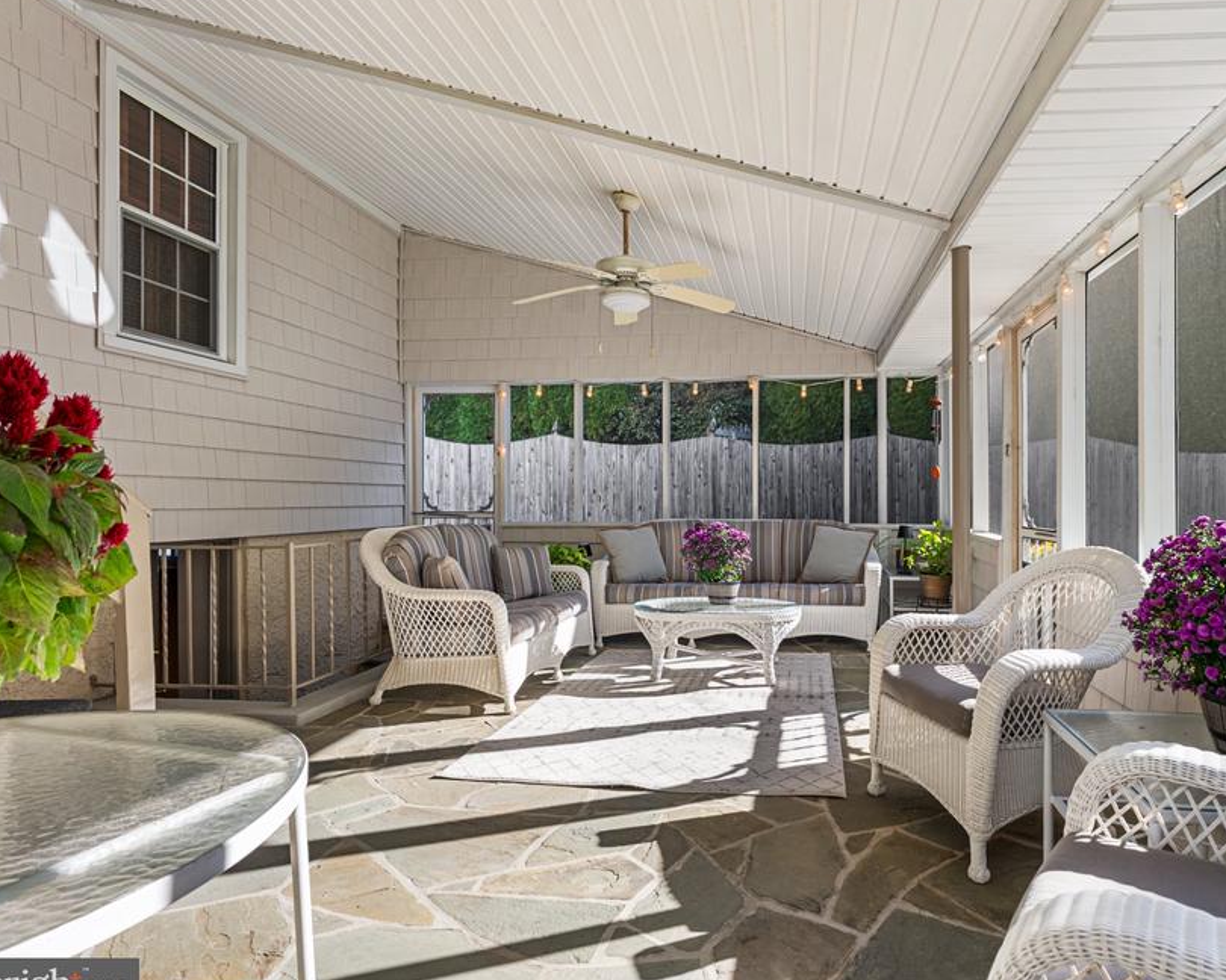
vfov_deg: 70.8
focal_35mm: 19
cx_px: 746
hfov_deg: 82.1
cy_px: 496
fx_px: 689
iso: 320
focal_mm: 16
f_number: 8
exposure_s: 1/40
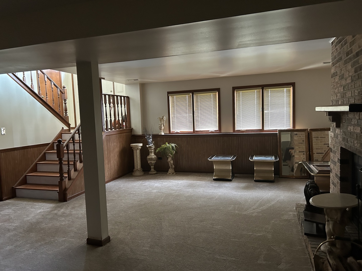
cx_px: 181
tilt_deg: -4.6
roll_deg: +2.3
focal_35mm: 26
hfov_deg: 67.3
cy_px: 136
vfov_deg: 53.1
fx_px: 272
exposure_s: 1/46
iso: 500
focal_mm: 5.7
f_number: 1.5
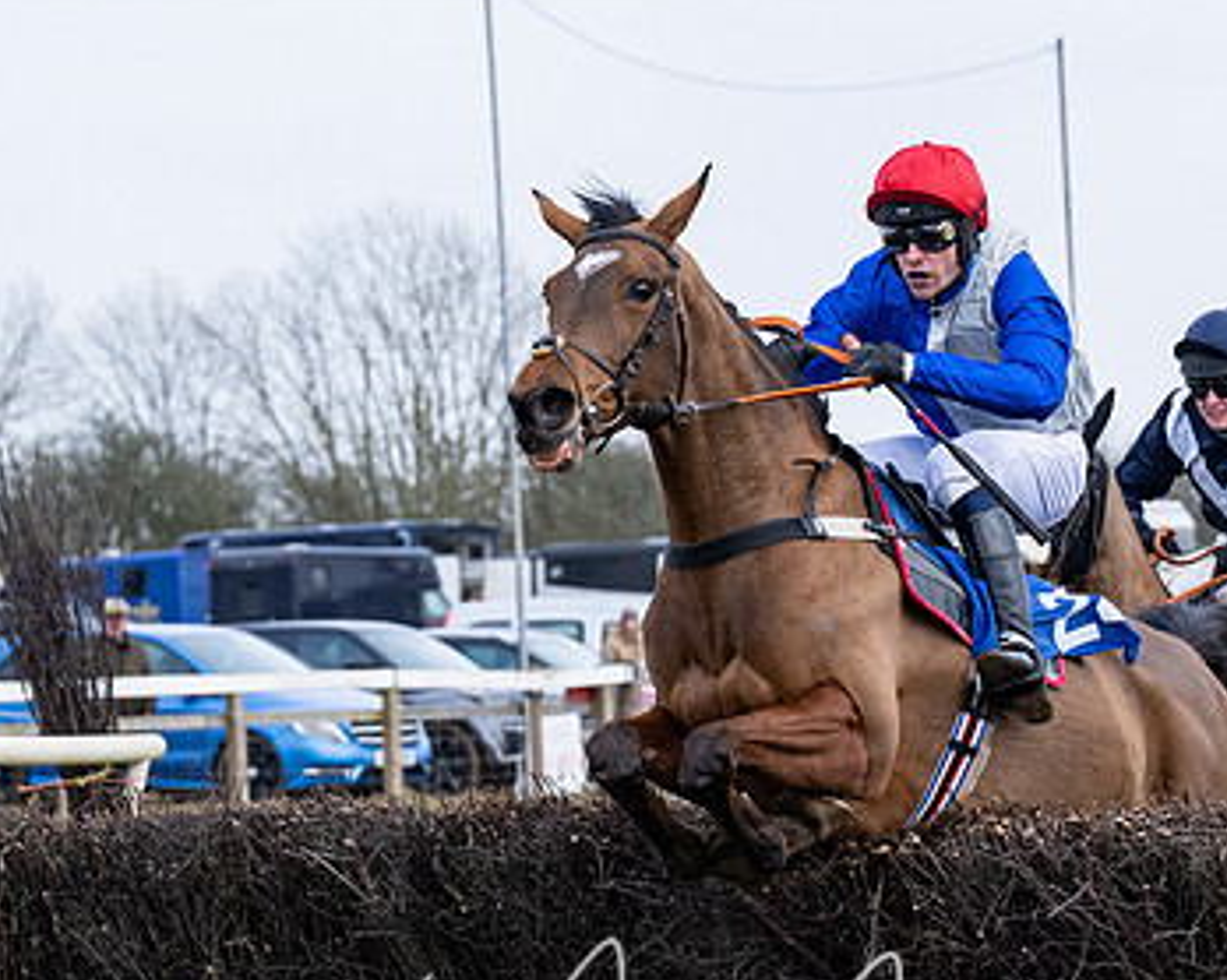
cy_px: 765
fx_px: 8130
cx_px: 804
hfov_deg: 8.6
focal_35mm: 224
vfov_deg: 6.9
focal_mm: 70
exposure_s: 1/1250
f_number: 4
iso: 800
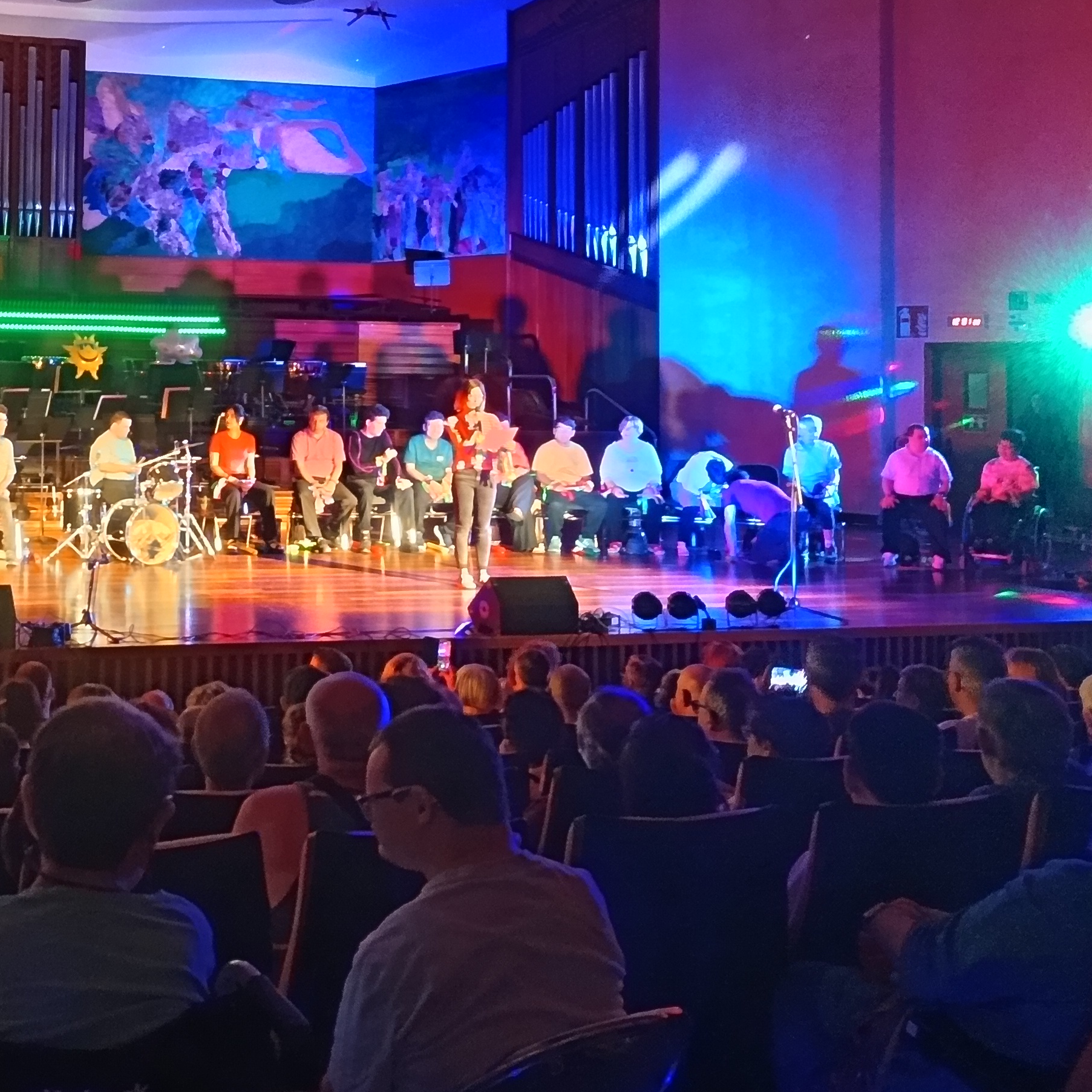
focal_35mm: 47
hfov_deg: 33.7
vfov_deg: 35.5
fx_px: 1677
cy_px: 321
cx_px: 67
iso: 3412
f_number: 1.7
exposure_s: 1/16.7
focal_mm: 5.31
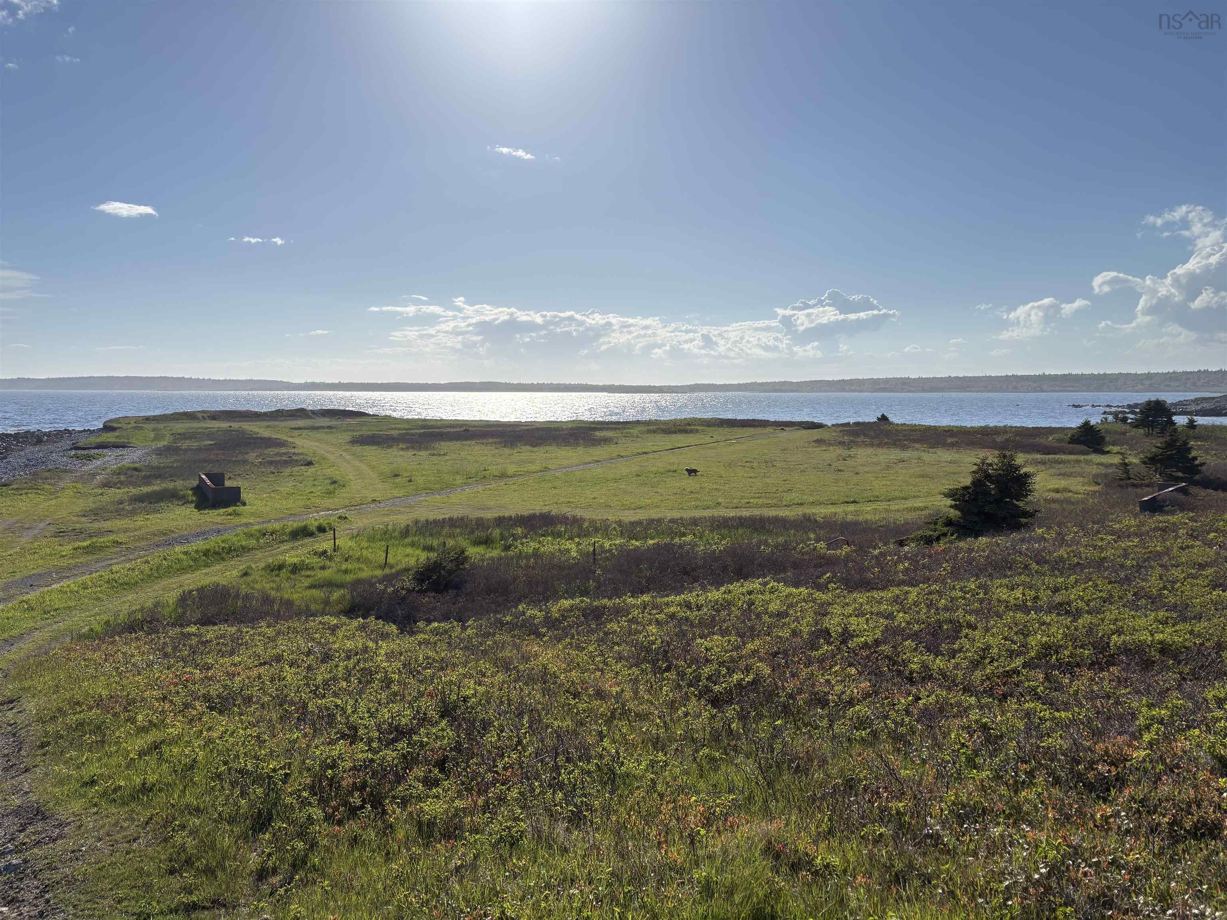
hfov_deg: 67.3
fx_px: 922
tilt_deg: -4.4
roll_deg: +0.3
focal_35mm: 26
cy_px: 460
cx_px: 614
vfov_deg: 53.1
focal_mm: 5.96
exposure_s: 1/10101
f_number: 1.6
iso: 50
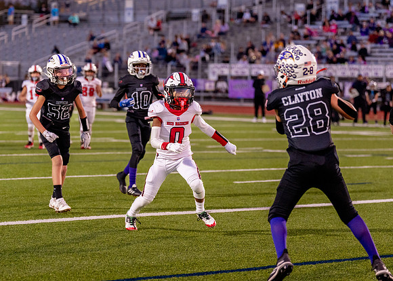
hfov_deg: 15.6
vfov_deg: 11.2
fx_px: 1431
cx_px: 160
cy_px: 147
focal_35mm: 128
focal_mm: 97
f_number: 2.8
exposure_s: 1/1000
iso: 1600
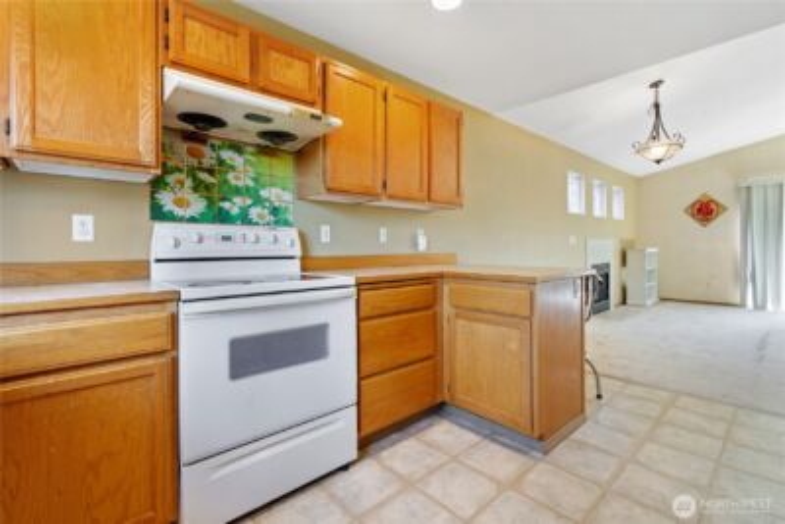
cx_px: 392
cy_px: 262
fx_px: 349
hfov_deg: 96.7
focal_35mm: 16
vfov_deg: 73.8
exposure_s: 1.3
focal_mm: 16
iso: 100
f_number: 10
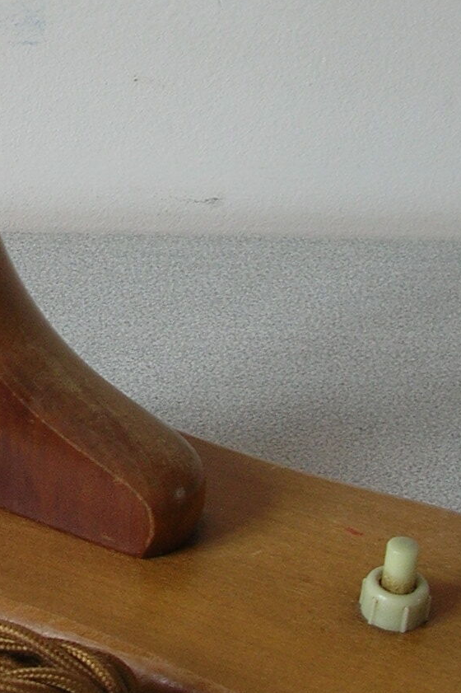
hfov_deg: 13.6
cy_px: 188
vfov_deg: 20.5
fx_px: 1903
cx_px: 3
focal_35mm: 99
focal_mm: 5.8
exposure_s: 1/13.4
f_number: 2.8
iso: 50
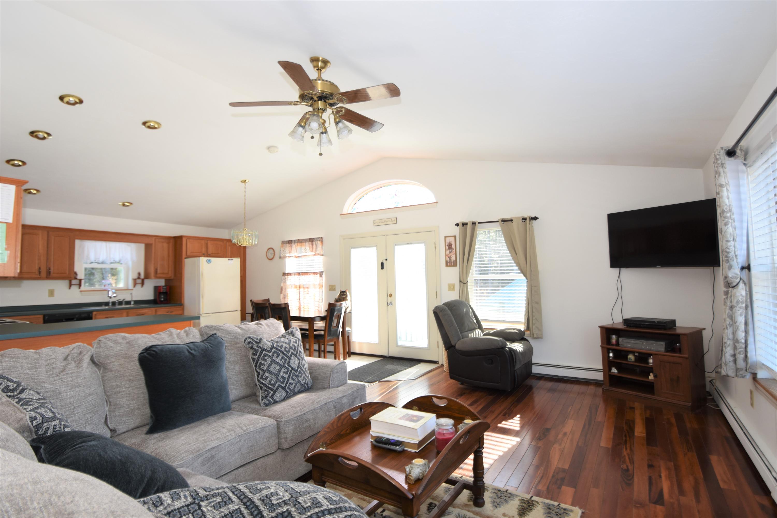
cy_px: 259
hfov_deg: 92.4
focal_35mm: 17
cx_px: 388
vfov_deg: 69.7
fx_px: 372
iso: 200
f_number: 4.5
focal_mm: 11.5
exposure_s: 1/80
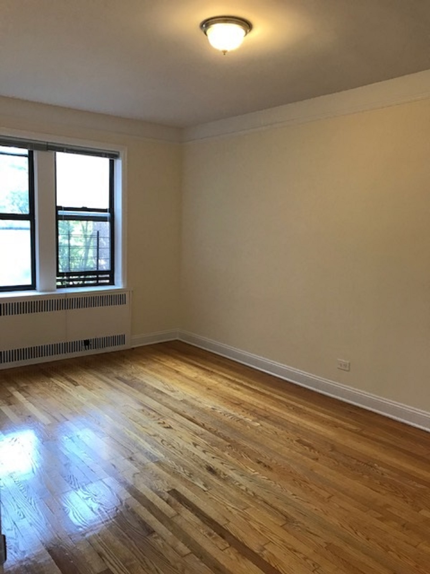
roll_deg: +1.9
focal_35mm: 28
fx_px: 464
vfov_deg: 63.4
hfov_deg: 49.7
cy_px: 287
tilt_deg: -6.6
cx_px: 215
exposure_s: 1/30
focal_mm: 3.99
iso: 32
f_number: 1.8
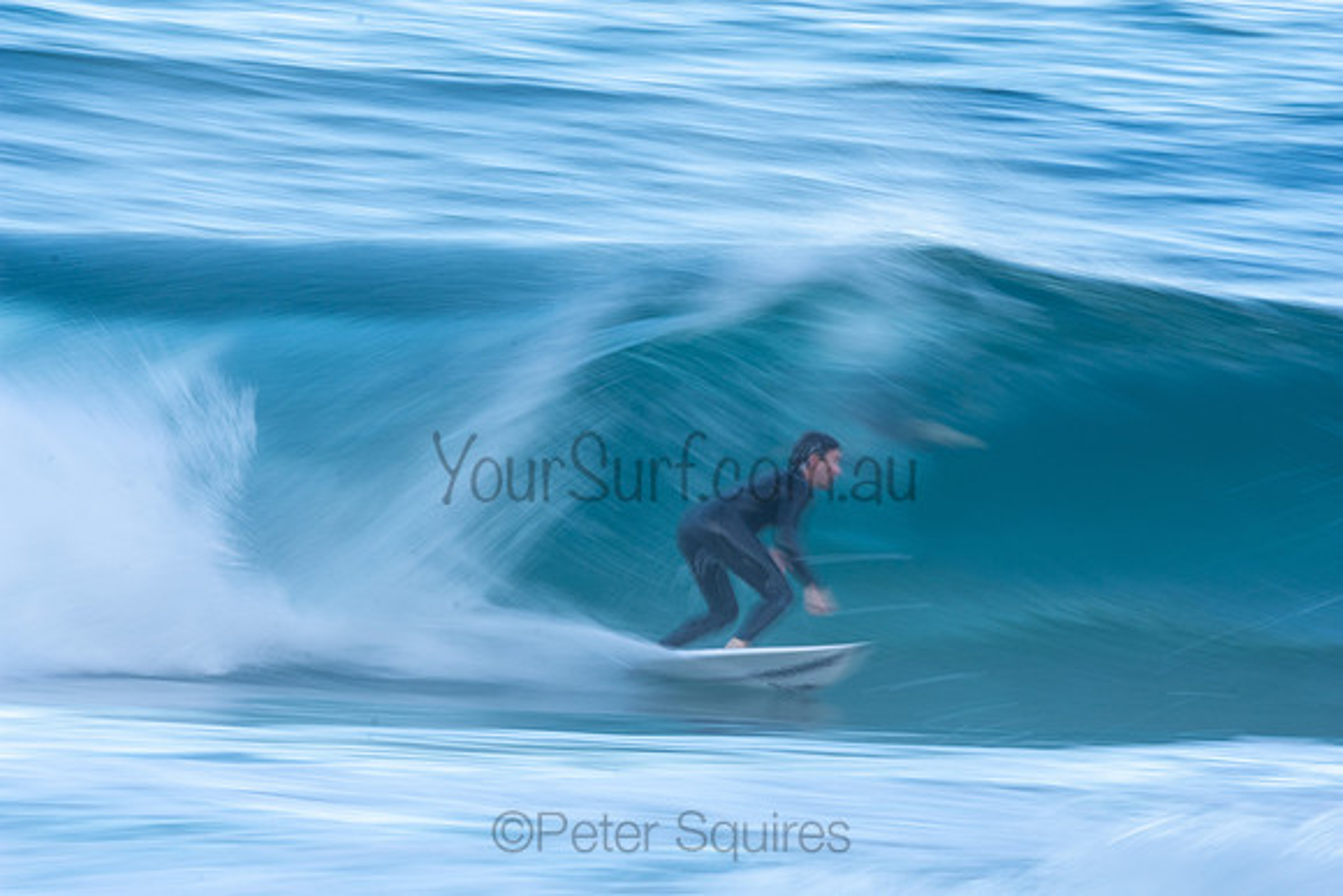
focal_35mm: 750
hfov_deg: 2.7
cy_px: 448
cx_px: 672
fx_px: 27984
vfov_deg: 1.8
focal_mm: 500
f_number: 18
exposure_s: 1/15
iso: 100
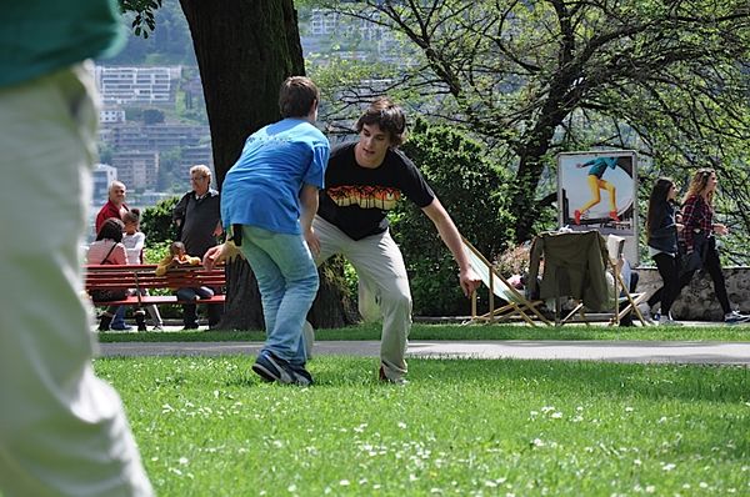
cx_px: 375
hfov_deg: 13.1
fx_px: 3276
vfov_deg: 8.7
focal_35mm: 158
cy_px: 248
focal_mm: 105
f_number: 8
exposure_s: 1/250
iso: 200
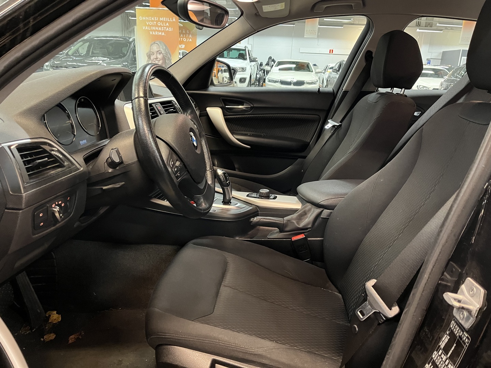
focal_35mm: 26
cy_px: 184
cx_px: 246
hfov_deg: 67.3
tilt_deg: -18.0
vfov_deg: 53.1
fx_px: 369
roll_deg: -3.3
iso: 640
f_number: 1.6
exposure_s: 1/33
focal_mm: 5.1
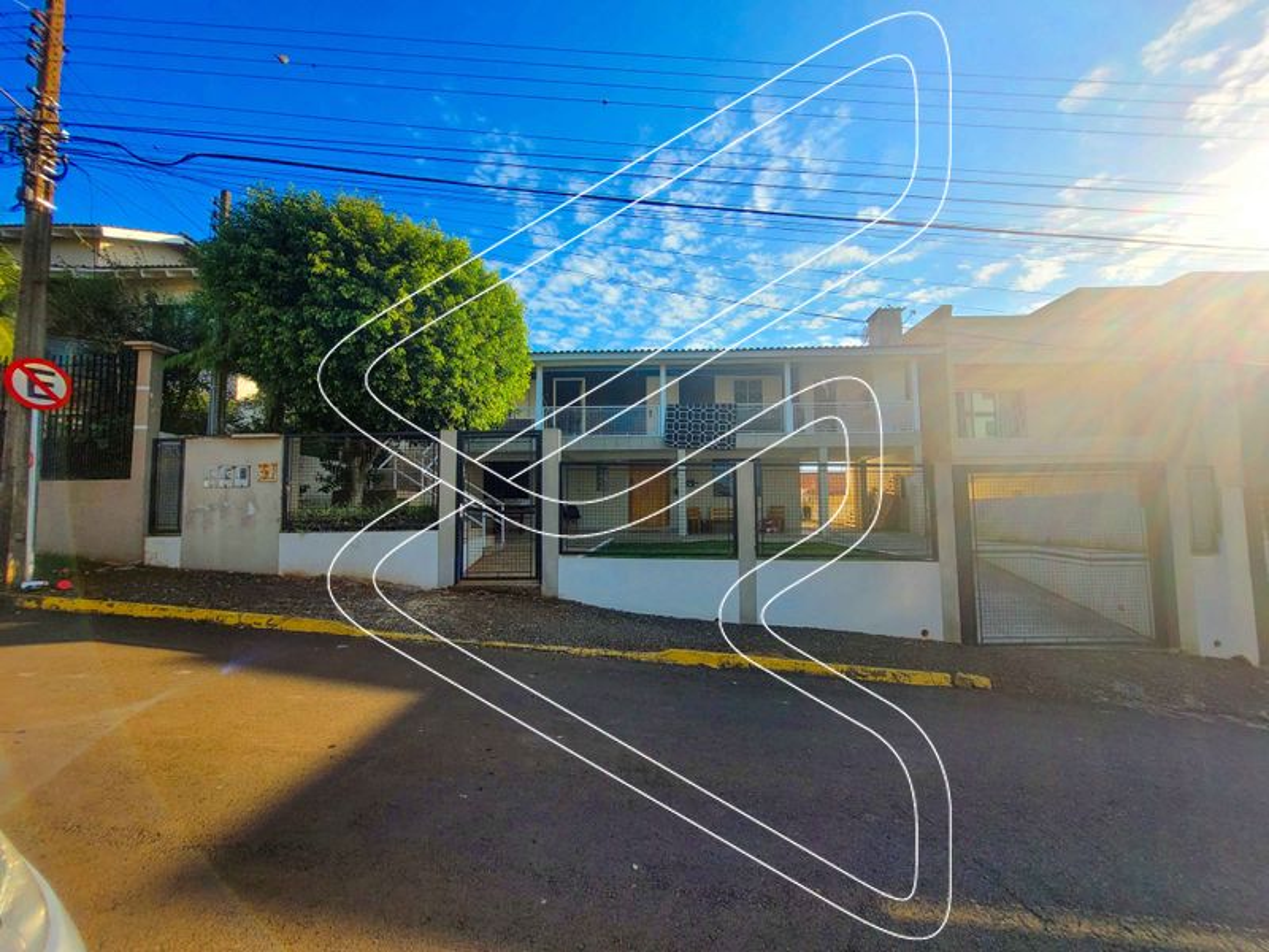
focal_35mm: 13
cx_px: 634
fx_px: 477
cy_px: 476
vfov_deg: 89.9
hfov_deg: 106.2
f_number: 2.2
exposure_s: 1/1258
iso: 40
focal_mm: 1.74
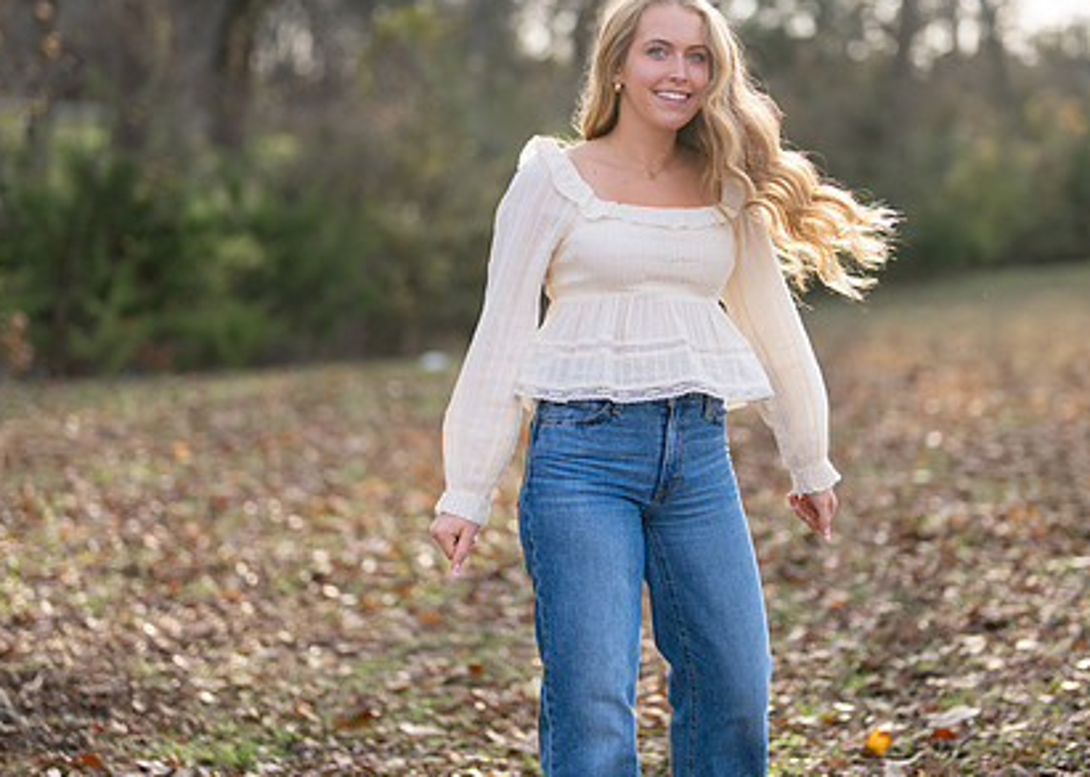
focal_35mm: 74
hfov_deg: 26.7
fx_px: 2289
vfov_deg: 19.2
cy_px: 260
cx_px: 668
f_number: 1.2
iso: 100
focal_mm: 50
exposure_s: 1/1600
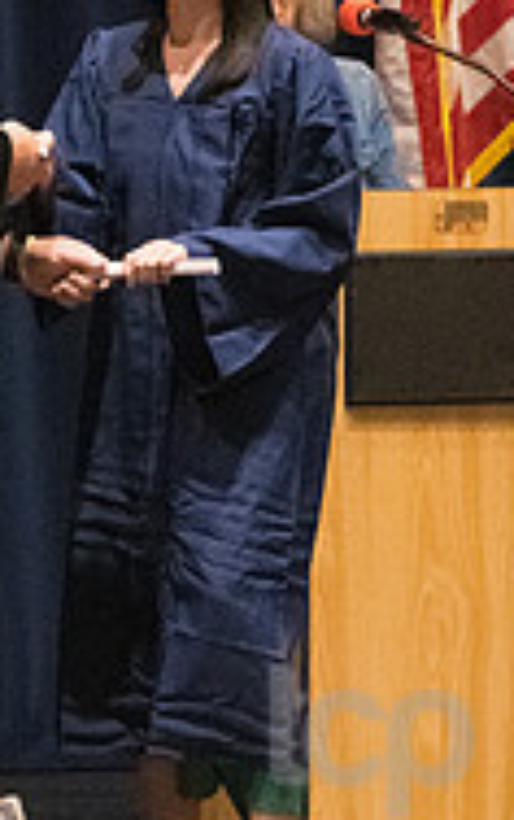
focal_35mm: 491
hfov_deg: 2.7
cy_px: 310
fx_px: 10971
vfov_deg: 4.3
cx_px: -107
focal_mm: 135
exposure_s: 1/250
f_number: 4.5
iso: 8000
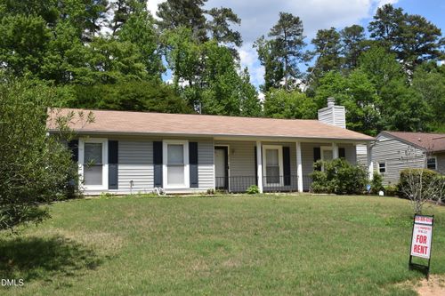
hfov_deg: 55.1
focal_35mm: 34
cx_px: 222
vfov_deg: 38.3
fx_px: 426
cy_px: 148
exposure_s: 1/400
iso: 200
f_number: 9
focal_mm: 23
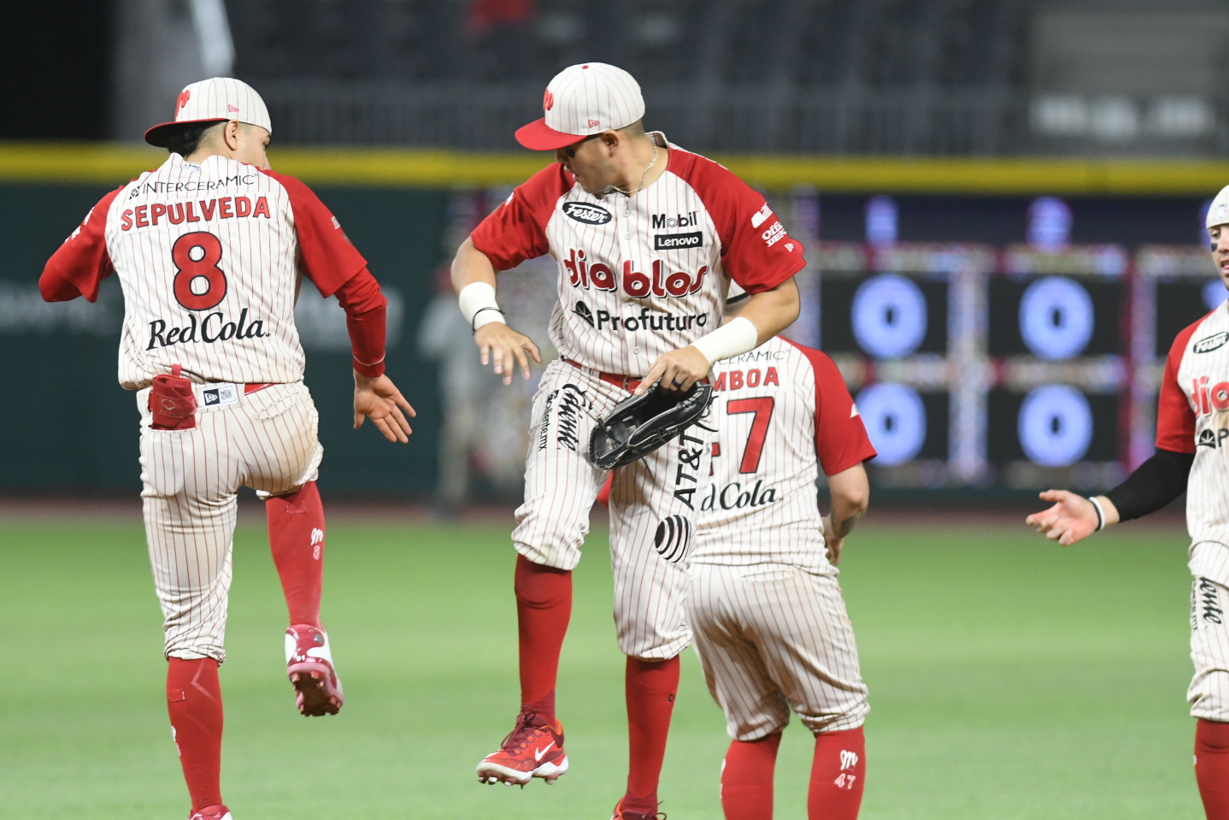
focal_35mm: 507
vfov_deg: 2.7
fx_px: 17309
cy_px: 433
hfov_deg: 4.1
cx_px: 579
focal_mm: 300
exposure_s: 1/640
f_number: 2.8
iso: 2500
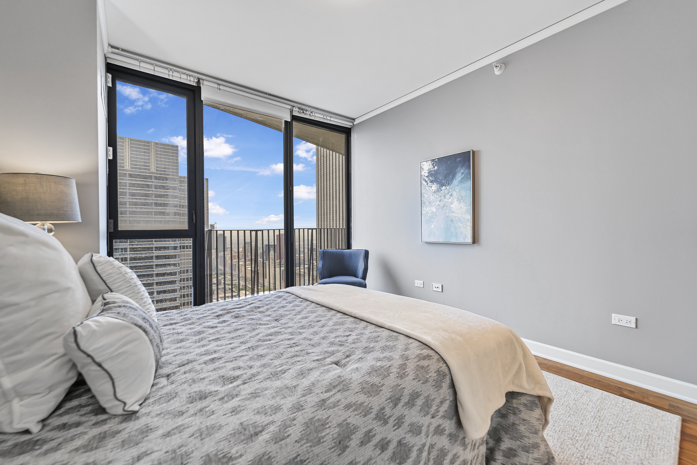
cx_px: 348
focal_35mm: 14
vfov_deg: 81.2
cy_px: 232
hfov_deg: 104.3
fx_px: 271
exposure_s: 1/30
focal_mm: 14
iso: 100
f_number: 6.3
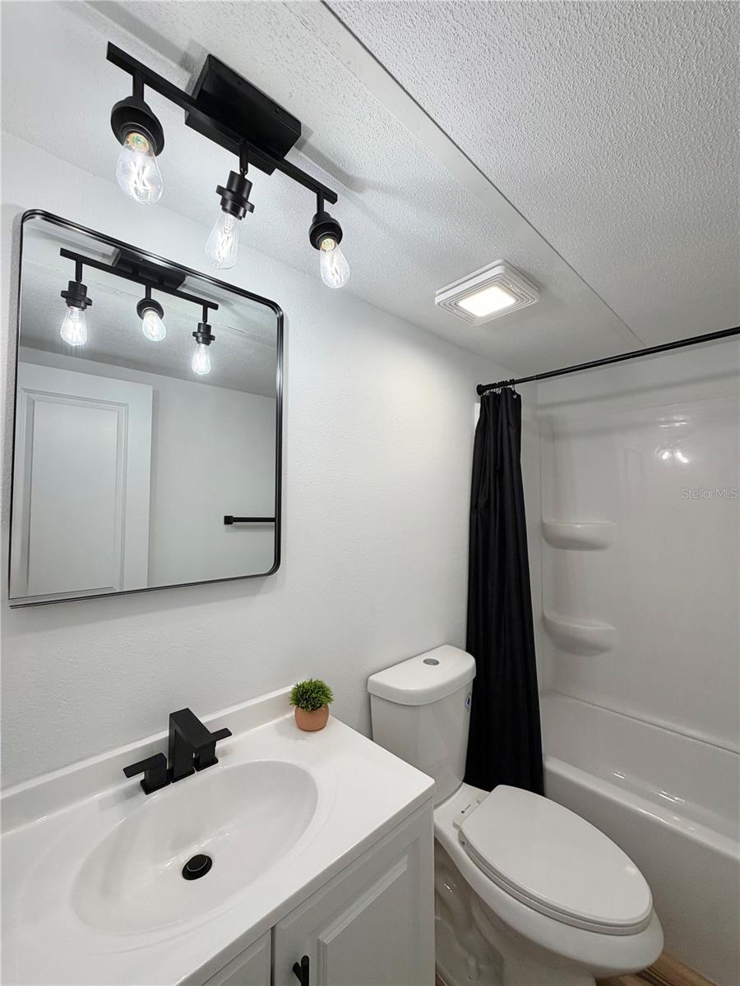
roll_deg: -0.8
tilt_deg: +2.2
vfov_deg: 102.1
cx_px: 370
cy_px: 493
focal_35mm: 14
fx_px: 399
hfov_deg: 85.7
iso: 80
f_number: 2.2
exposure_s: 1/120
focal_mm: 2.22
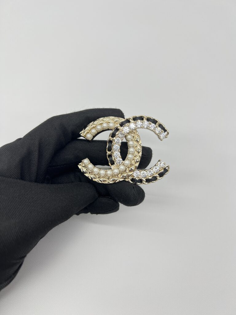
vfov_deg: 67.3
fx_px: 236
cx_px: 118
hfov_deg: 53.1
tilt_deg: -61.2
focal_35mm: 26
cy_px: 158
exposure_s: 1/129
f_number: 1.5
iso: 32
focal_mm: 5.7
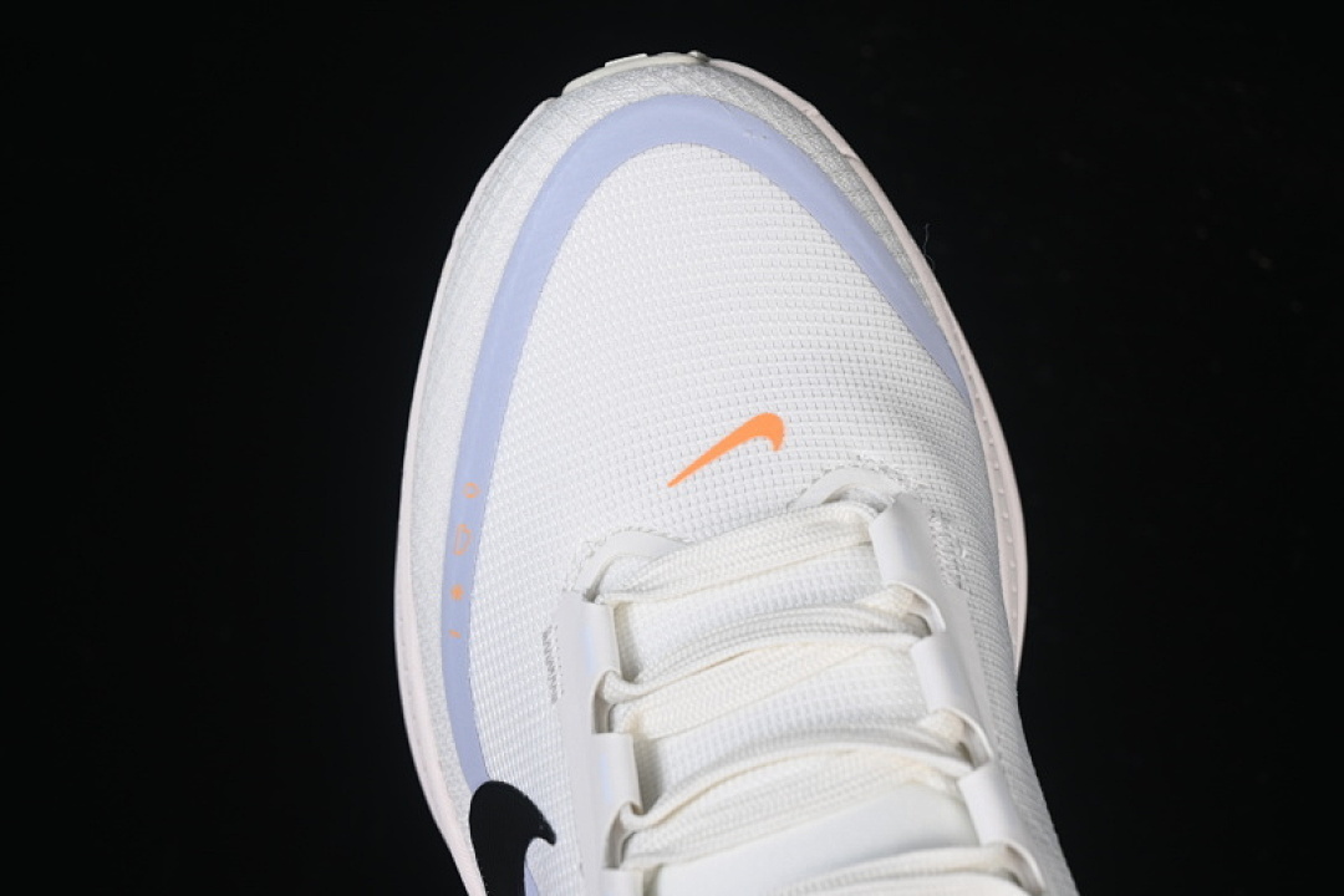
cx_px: 672
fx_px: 2800
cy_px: 448
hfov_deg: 27.0
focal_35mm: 75
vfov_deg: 18.2
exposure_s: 1/80
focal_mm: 50
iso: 160
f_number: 7.1
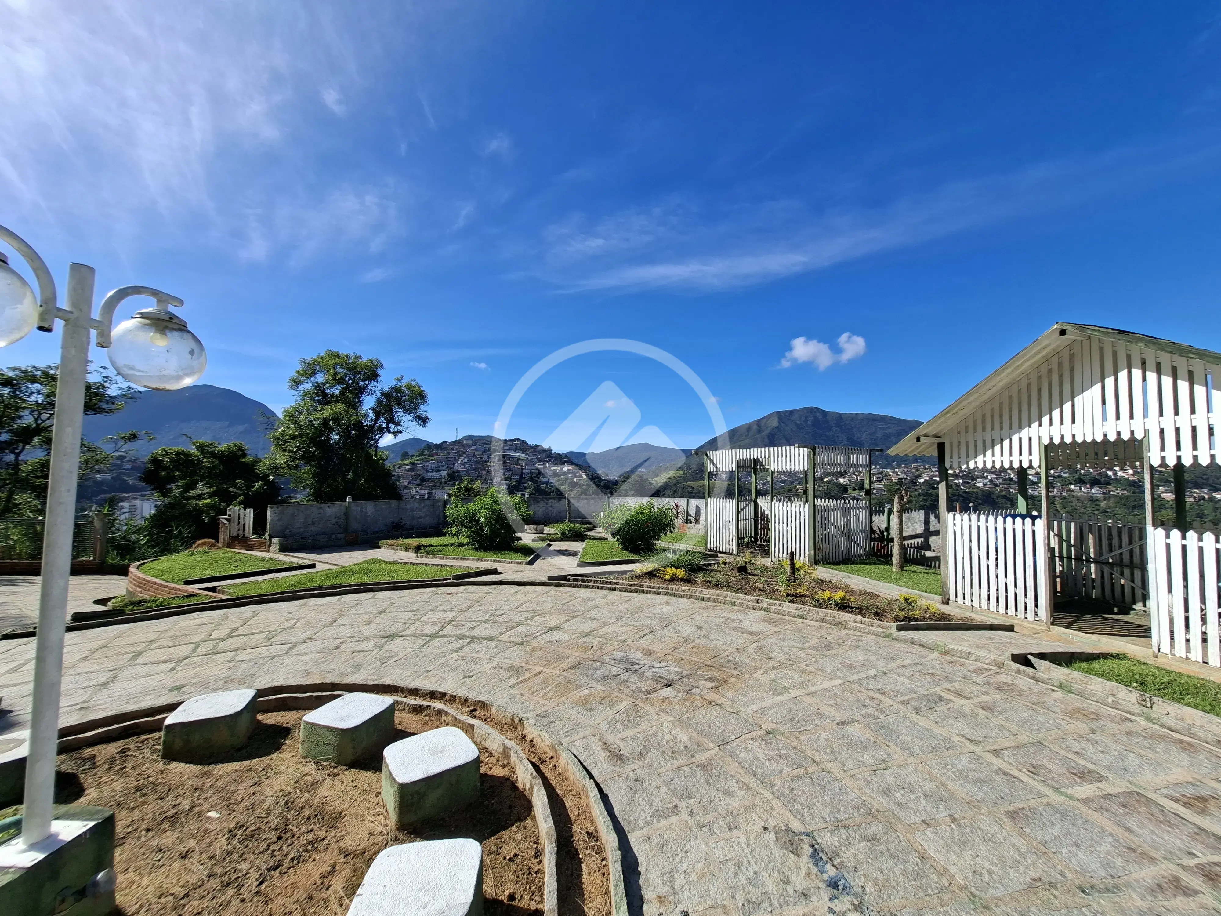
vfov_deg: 89.9
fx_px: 459
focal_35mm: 13
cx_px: 610
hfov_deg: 106.2
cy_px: 458
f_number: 2.2
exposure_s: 1/1136
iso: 40
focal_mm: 1.74
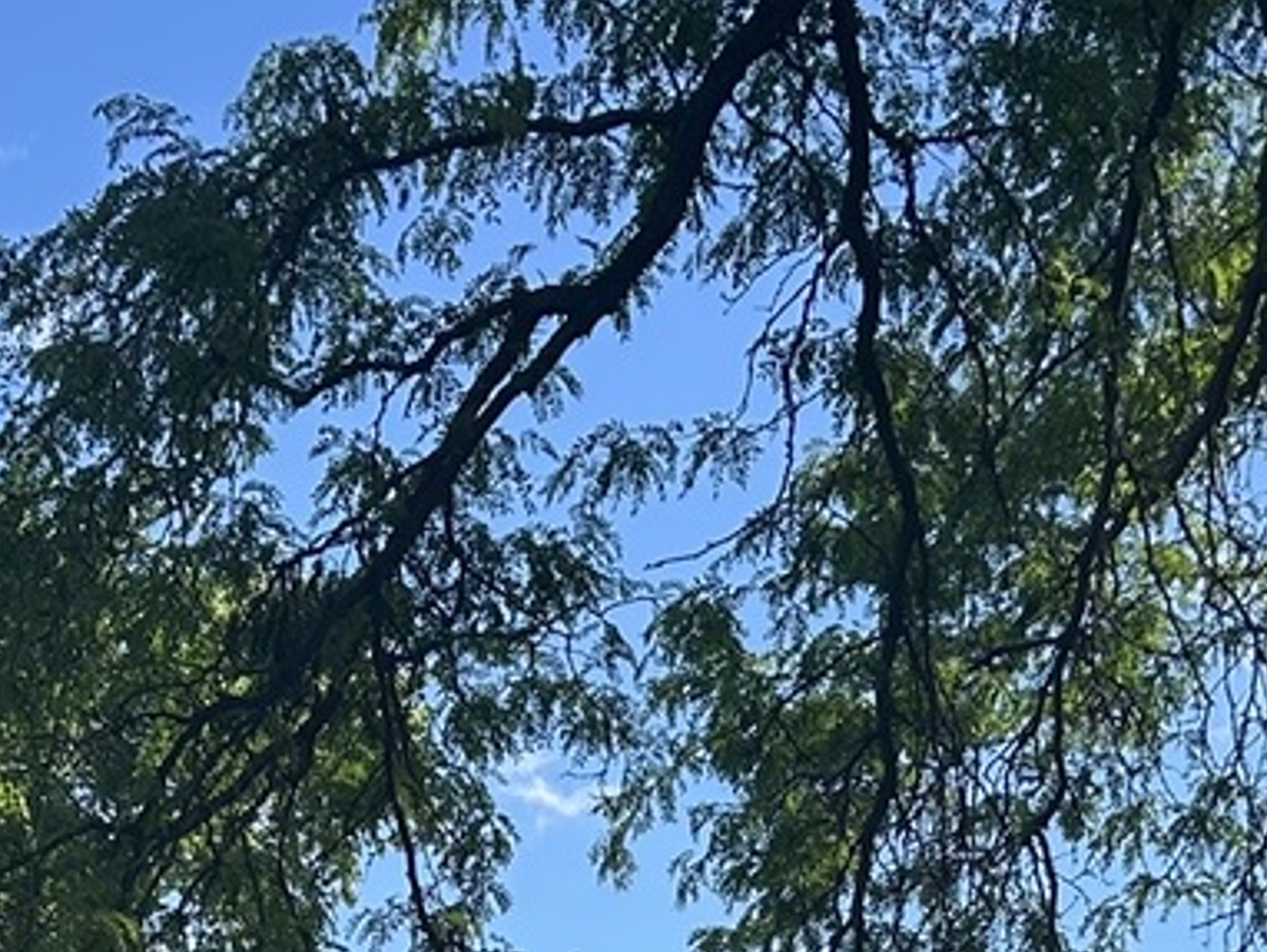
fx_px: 3589
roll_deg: -0.2
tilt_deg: +3.4
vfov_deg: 14.0
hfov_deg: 20.0
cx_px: 458
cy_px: 1493
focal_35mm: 98
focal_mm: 5.7
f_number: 1.5
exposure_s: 1/2299
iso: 50
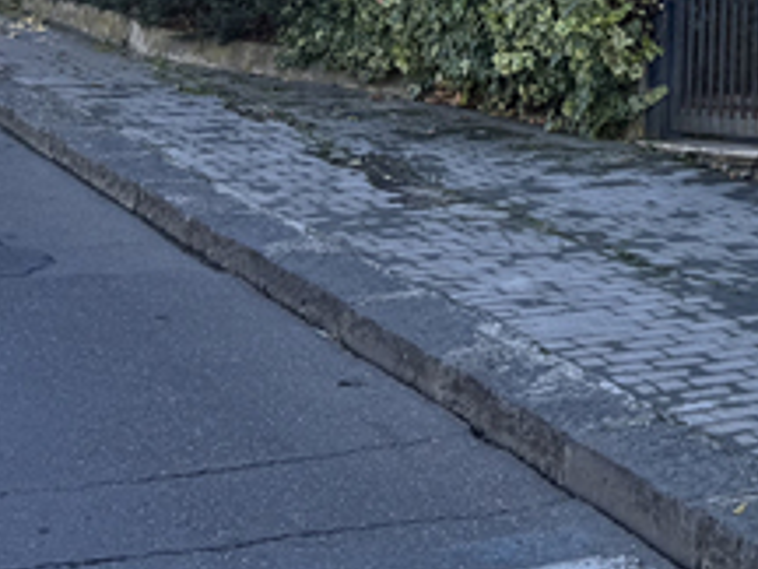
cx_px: 800
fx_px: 1839
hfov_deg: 22.2
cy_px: -413
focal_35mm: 84
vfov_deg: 15.4
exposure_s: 1/995
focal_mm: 6.76
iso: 80
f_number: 1.78
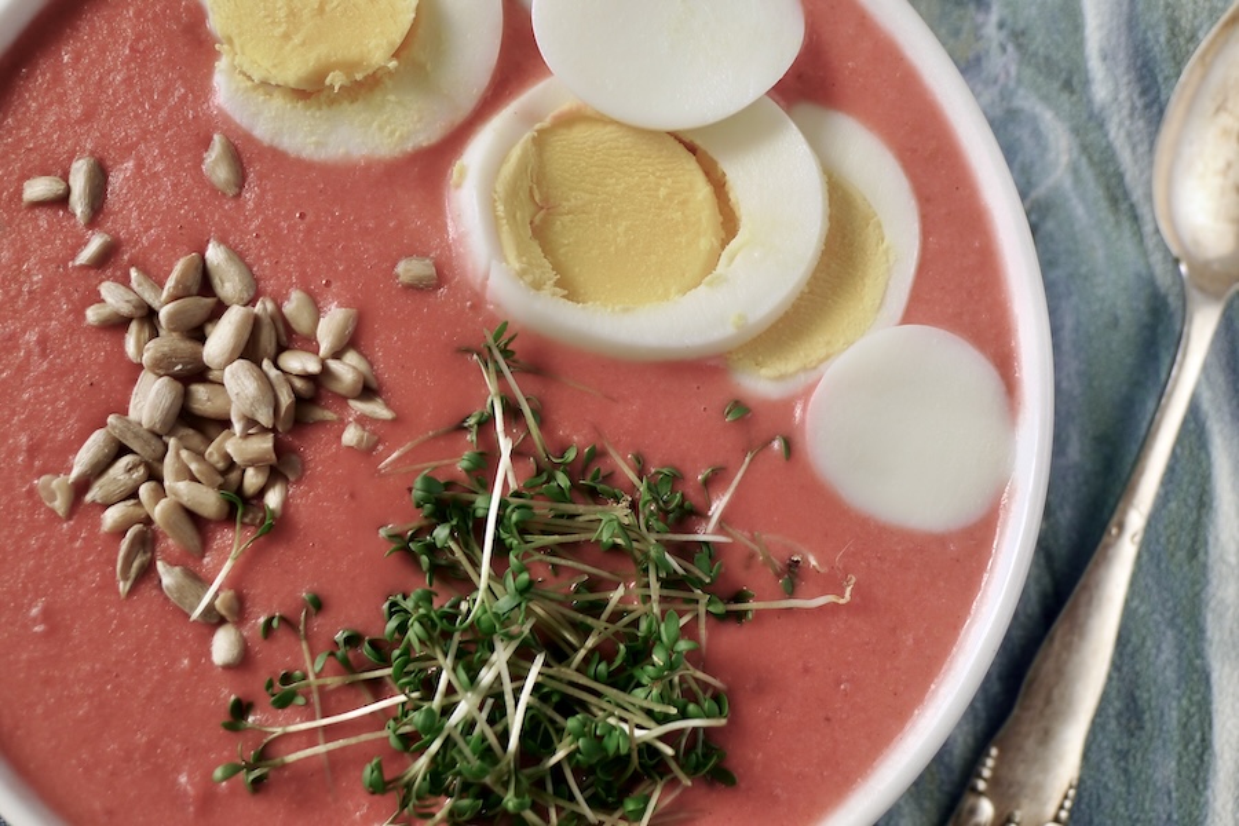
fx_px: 1377
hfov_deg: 48.5
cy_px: 413
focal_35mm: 40
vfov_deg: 33.4
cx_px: 620
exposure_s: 1/320
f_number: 2.8
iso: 80
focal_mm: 8.5
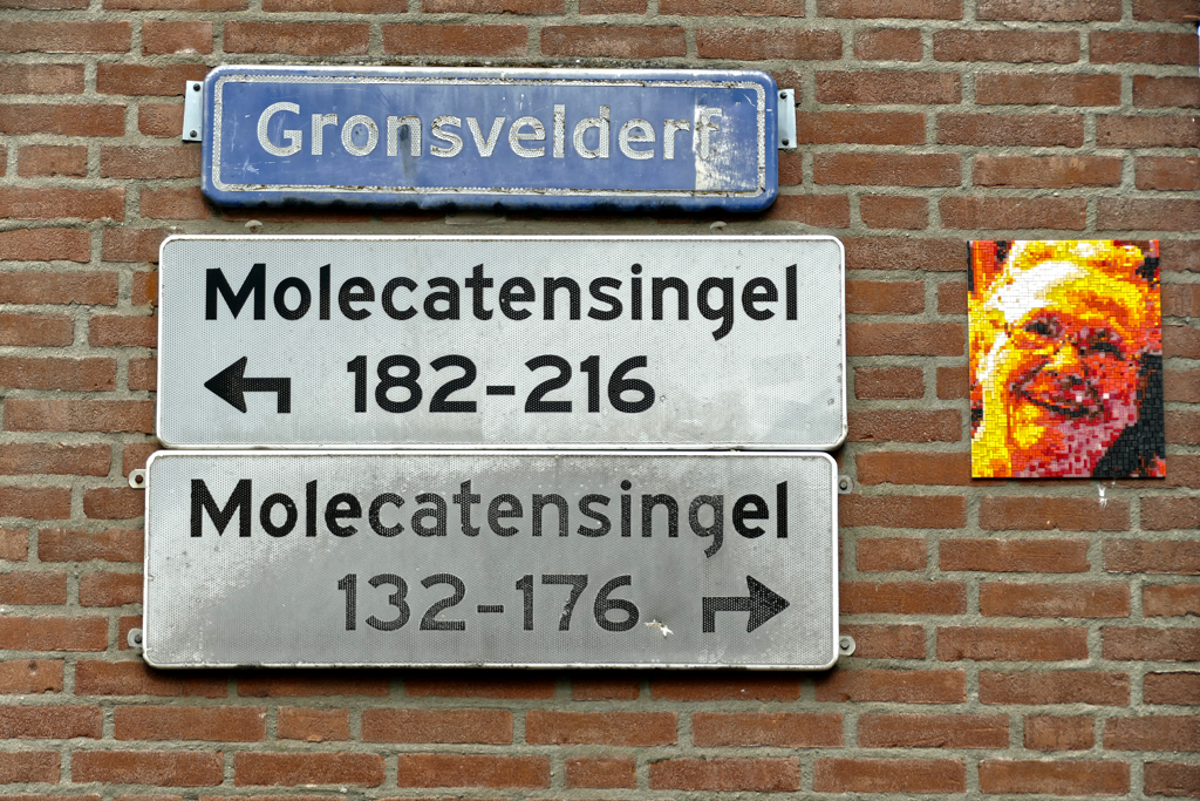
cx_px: 600
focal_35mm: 122
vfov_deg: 11.2
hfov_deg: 16.8
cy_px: 400
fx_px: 4067
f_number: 3.9
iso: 125
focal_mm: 44.4
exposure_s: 1/640
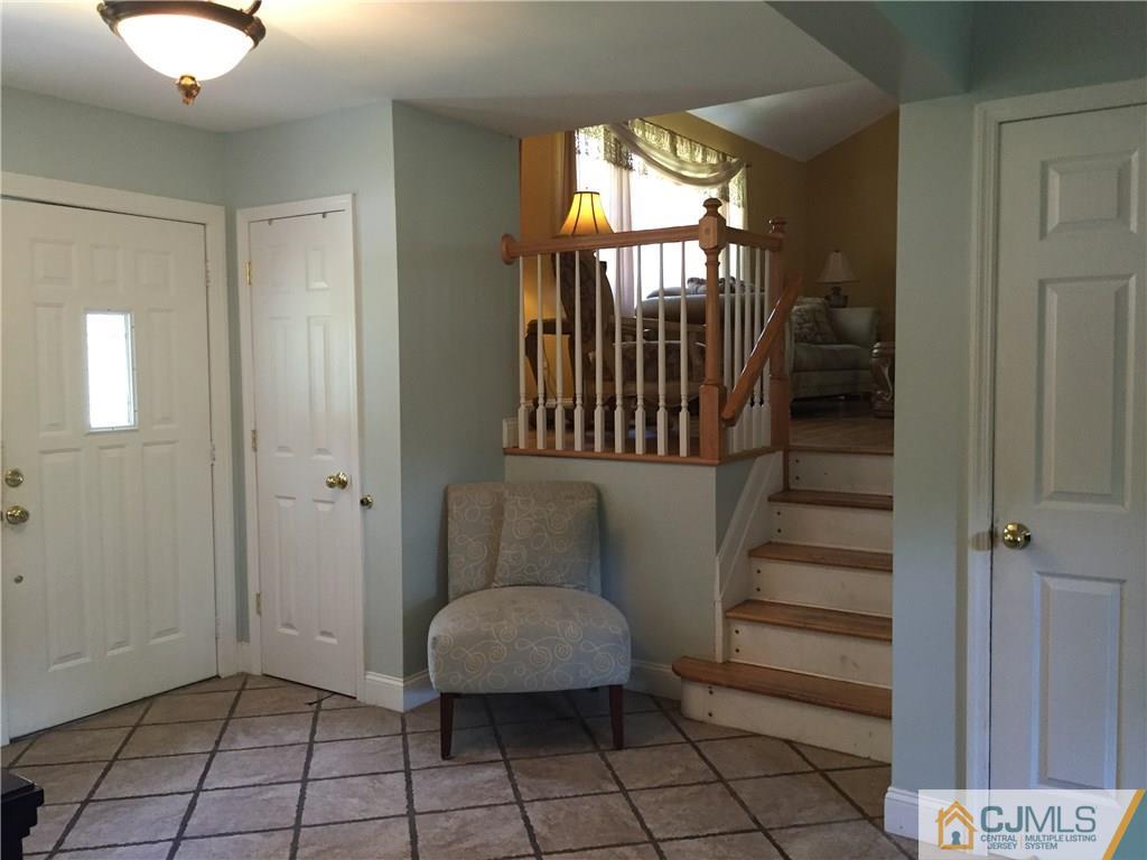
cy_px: 430
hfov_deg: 61.7
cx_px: 574
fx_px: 961
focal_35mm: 29
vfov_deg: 48.2
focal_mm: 4.15
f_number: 2.2
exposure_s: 1/30
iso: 200
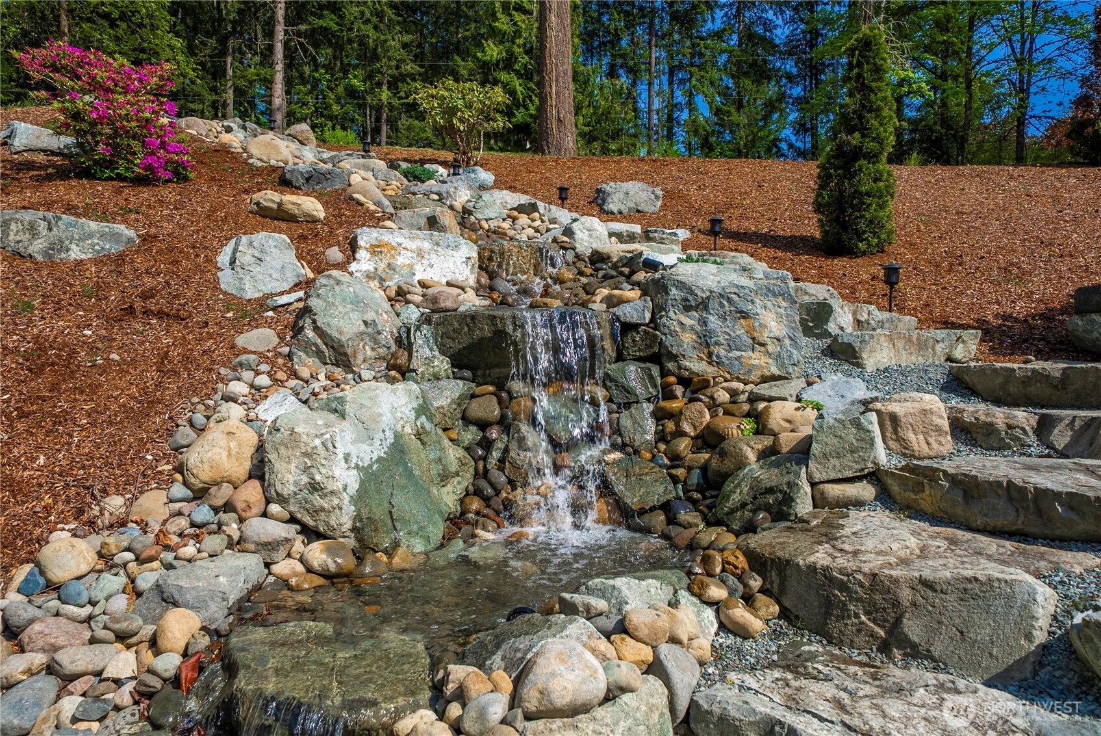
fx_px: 734
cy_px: 368
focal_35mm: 24
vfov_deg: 53.2
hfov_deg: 73.7
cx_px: 550
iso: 80
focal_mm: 24
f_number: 7.1
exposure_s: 1/200
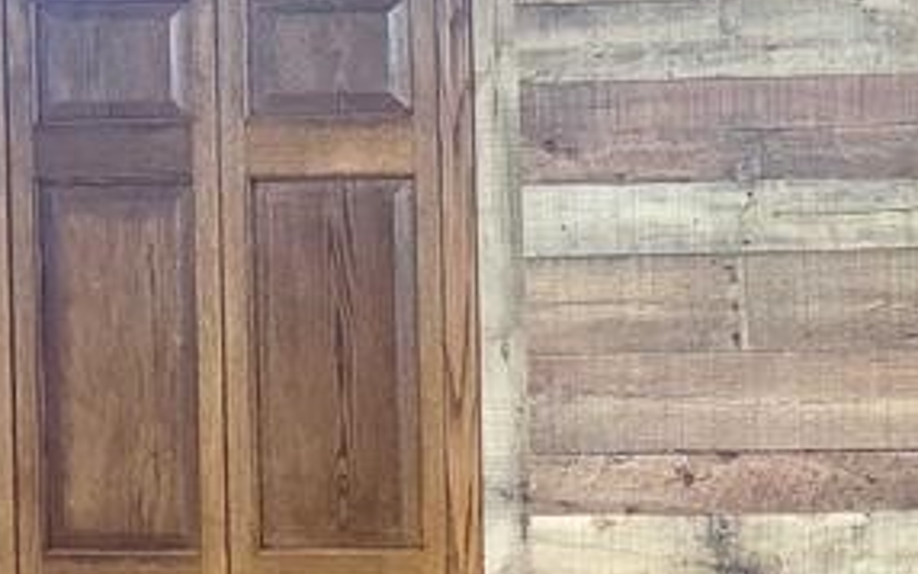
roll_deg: +0.5
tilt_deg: -1.2
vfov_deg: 14.4
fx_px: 2278
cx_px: 1152
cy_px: 346
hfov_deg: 21.0
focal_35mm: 91
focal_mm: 6.76
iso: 640
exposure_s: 1/60
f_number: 1.78
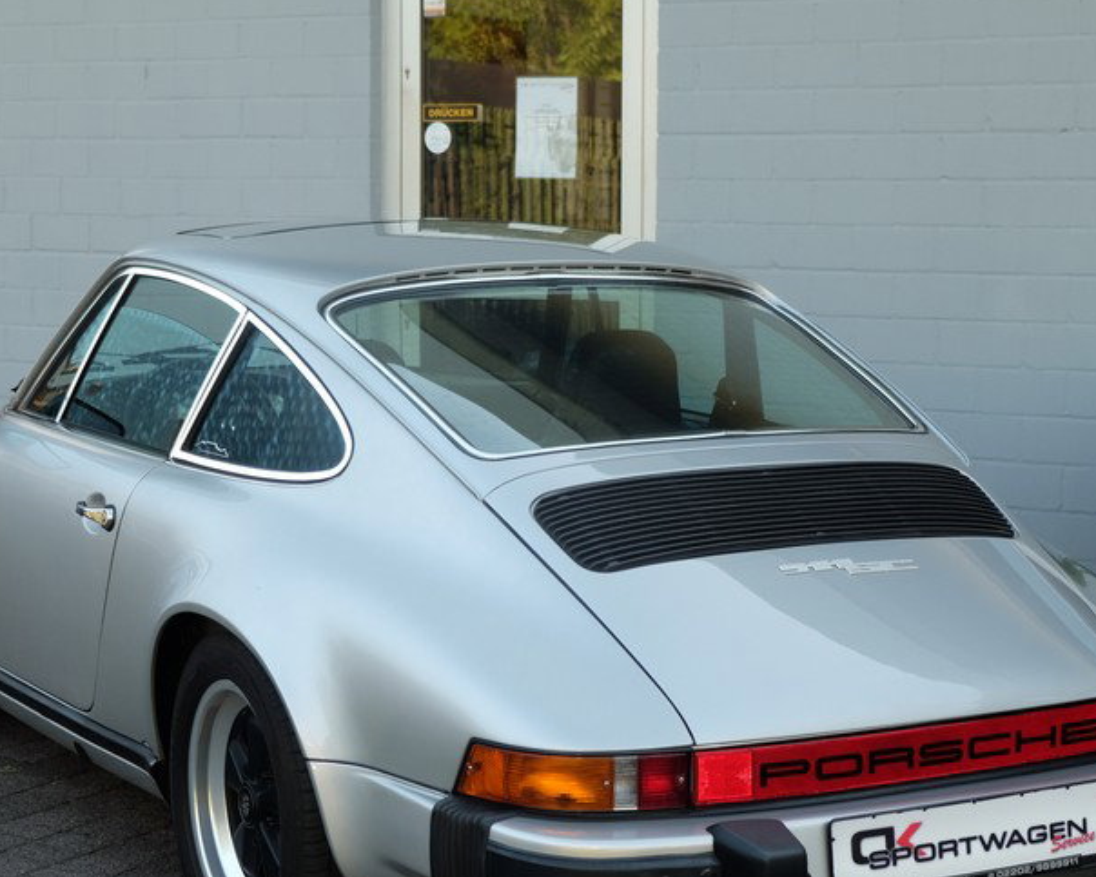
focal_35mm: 73
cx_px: 521
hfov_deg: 26.1
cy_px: 478
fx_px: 2368
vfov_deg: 21.0
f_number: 3.6
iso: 200
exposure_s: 1/100
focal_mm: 31.5
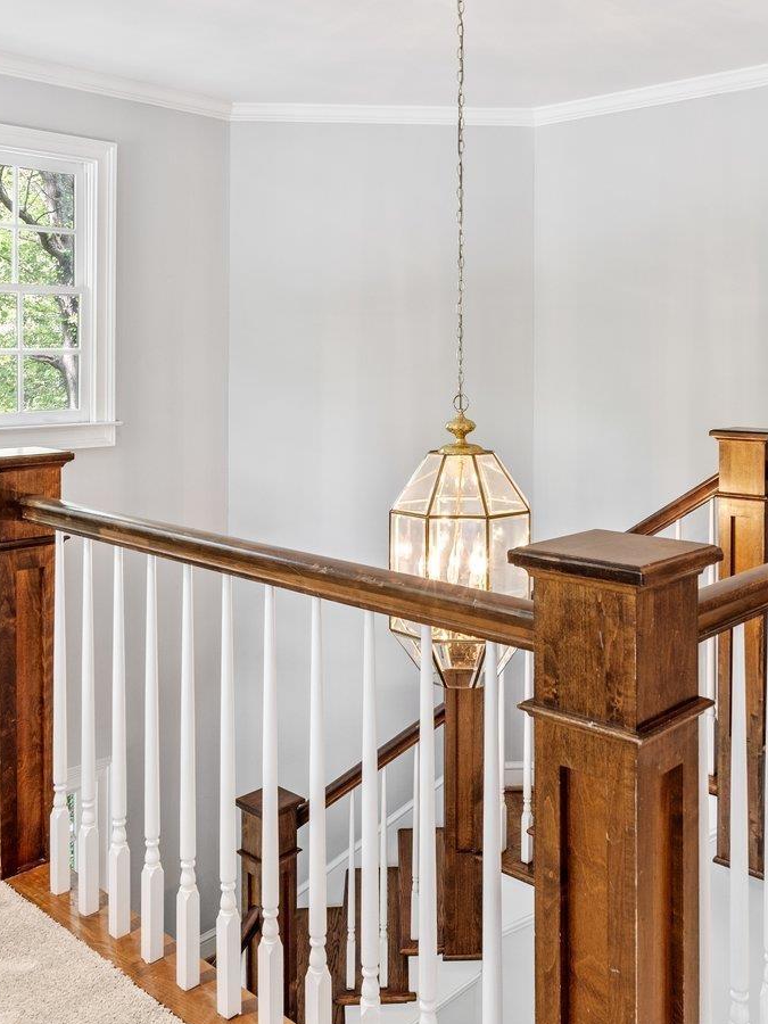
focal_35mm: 35
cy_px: 358
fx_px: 1035
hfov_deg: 40.6
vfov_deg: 51.8
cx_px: 440
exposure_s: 1/30
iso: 250
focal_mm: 16
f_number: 9
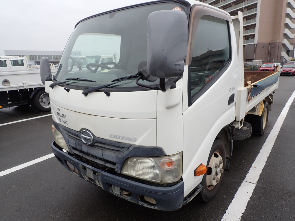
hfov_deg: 69.4
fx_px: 213
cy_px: 110
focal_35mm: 25
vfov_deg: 54.9
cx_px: 148
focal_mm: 4.5
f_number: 2.8
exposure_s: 1/100
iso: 100
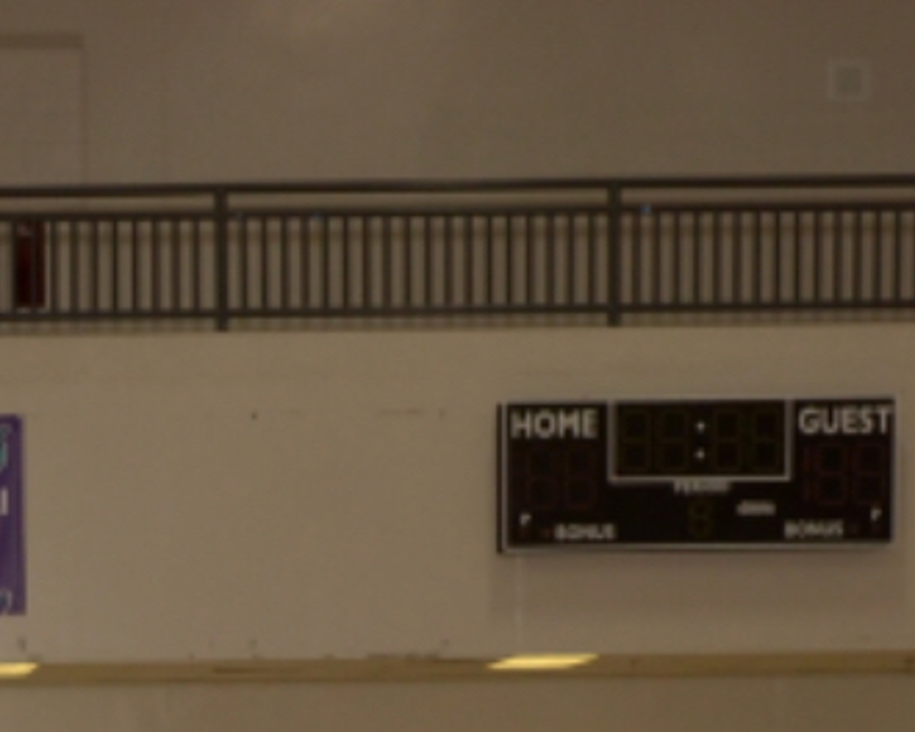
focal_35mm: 150
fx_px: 4062
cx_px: -233
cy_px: 1350
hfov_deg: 12.5
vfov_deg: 9.7
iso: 400
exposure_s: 1/100
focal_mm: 22
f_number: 7.1
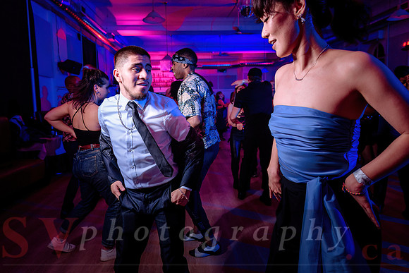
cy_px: 136
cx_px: 204
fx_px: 307
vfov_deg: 48.0
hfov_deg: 67.4
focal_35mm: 27
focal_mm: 27
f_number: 3.5
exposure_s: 1/60
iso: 800
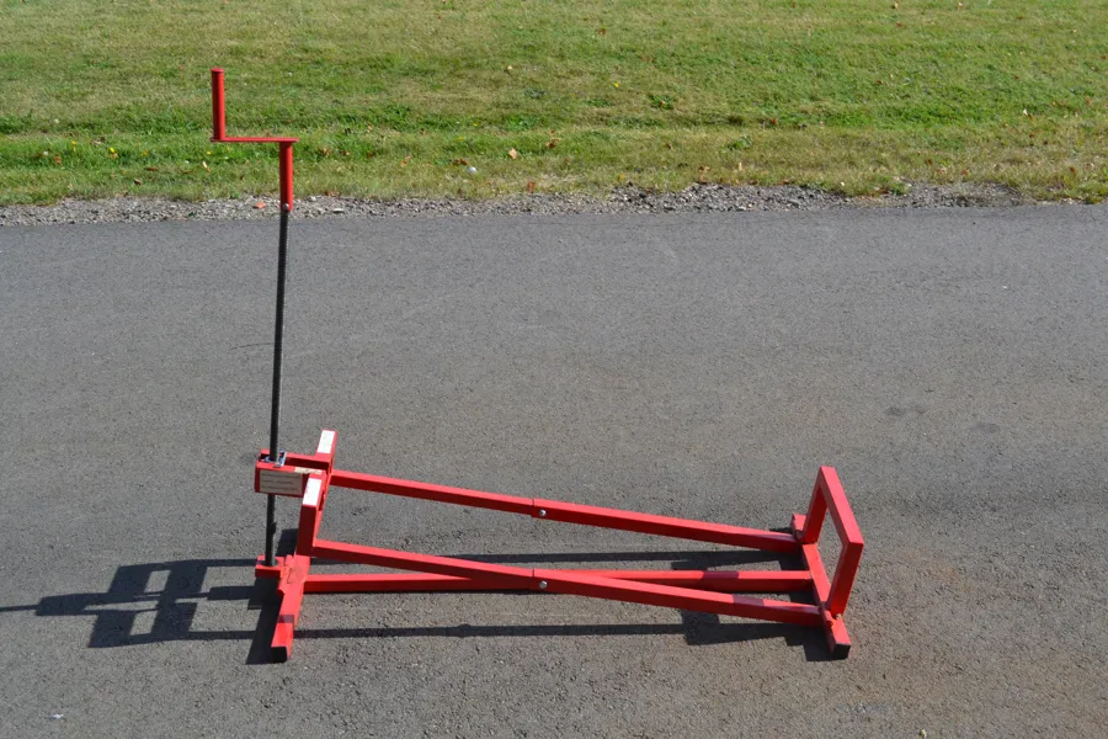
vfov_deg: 29.9
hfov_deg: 43.6
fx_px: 1385
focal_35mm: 45
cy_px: 370
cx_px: 554
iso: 100
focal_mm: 30
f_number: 7.1
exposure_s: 1/200
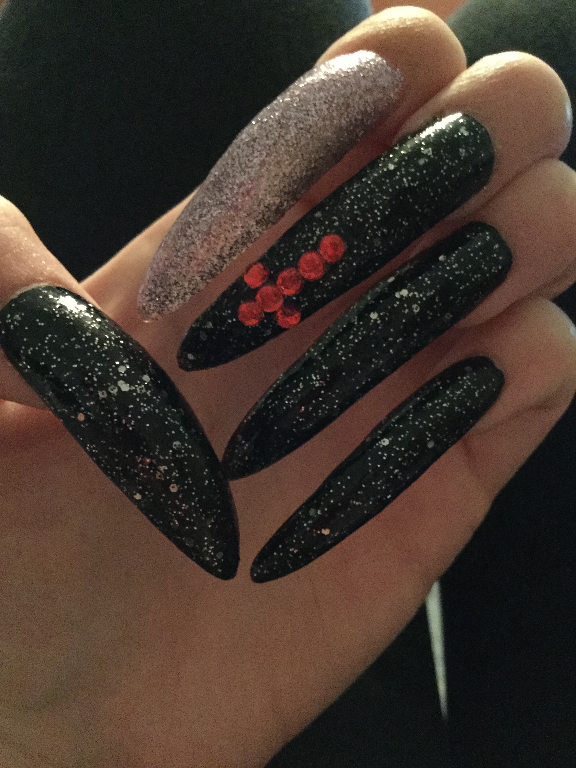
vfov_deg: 58.4
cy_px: 384
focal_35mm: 31
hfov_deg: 45.4
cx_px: 288
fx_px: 688
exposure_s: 1/15
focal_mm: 3.3
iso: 800
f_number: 2.4
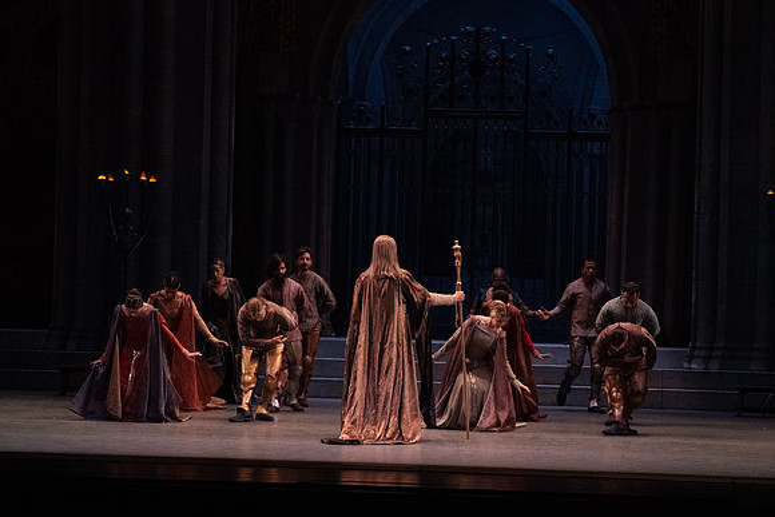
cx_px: 388
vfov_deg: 11.5
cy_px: 258
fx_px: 2562
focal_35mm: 119
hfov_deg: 17.2
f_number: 10
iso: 20000
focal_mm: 119
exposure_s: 1/320
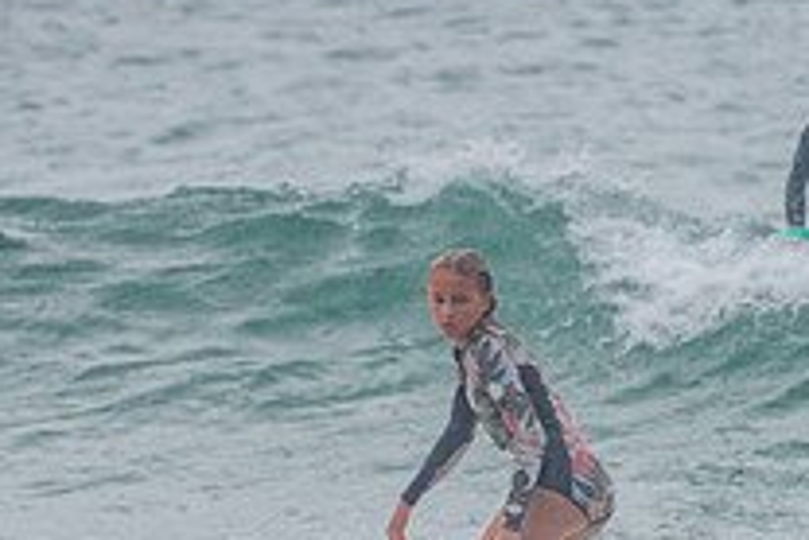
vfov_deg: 0.8
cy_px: 483
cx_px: 318
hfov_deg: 1.2
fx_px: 38206
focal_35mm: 1699
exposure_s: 1/320
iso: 400
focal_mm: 500
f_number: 5.6
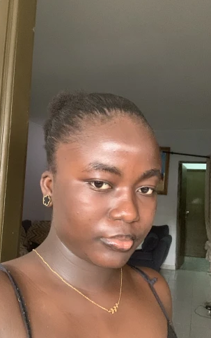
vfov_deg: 55.3
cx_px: 105
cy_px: 174
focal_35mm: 35
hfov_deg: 36.3
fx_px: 322
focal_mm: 2.87
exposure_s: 1/33
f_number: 2.2
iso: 320
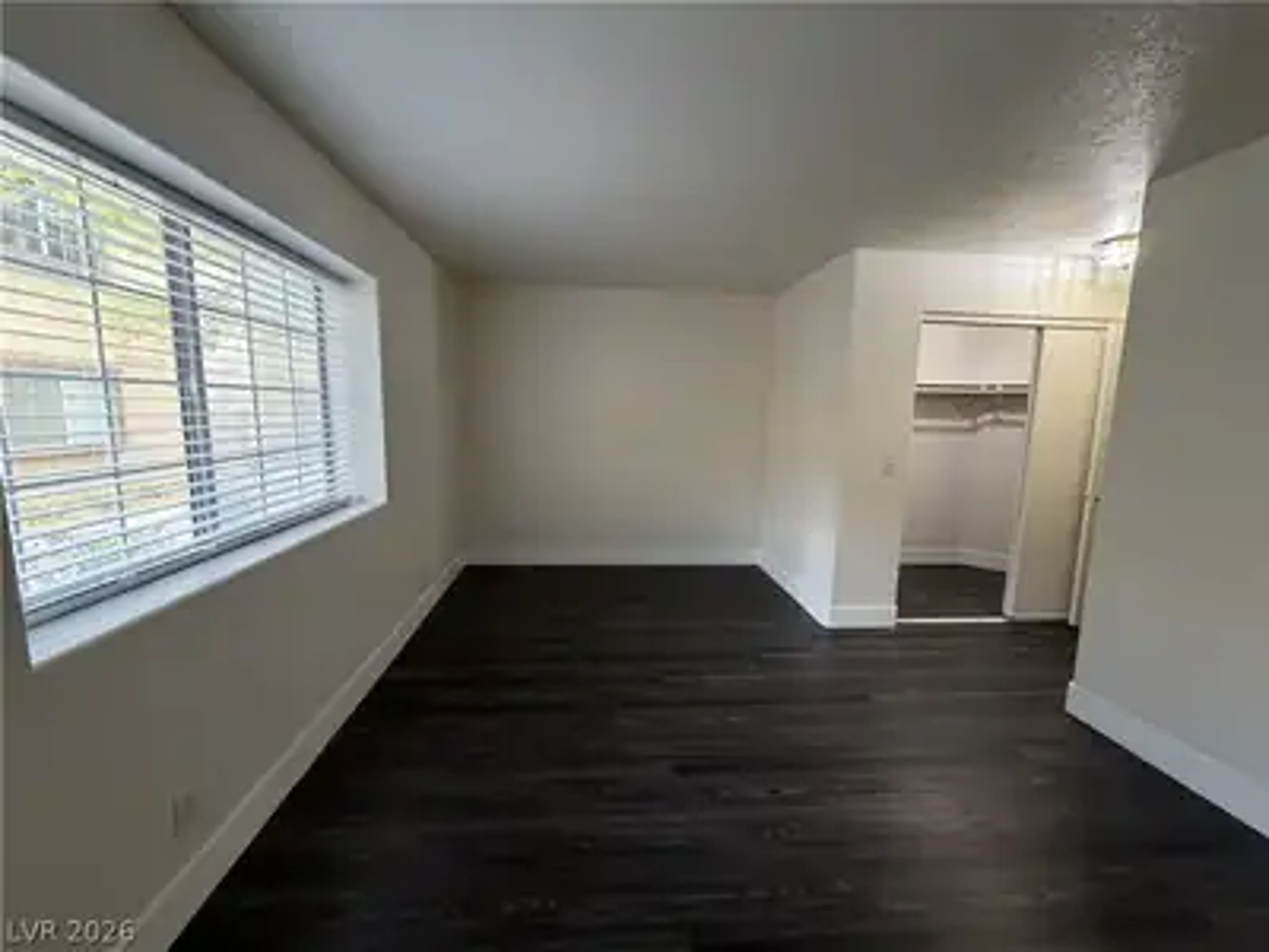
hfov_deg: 102.1
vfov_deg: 85.7
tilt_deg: -6.5
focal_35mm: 14
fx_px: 513
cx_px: 634
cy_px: 476
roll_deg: -1.4
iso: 250
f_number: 2.2
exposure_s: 1/60
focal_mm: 2.22
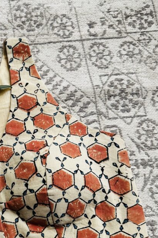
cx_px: -10
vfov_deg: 40.7
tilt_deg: -72.8
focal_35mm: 48
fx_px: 316
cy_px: 156
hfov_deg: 26.2
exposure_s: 1/3356
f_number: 1.78
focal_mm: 6.86
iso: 80
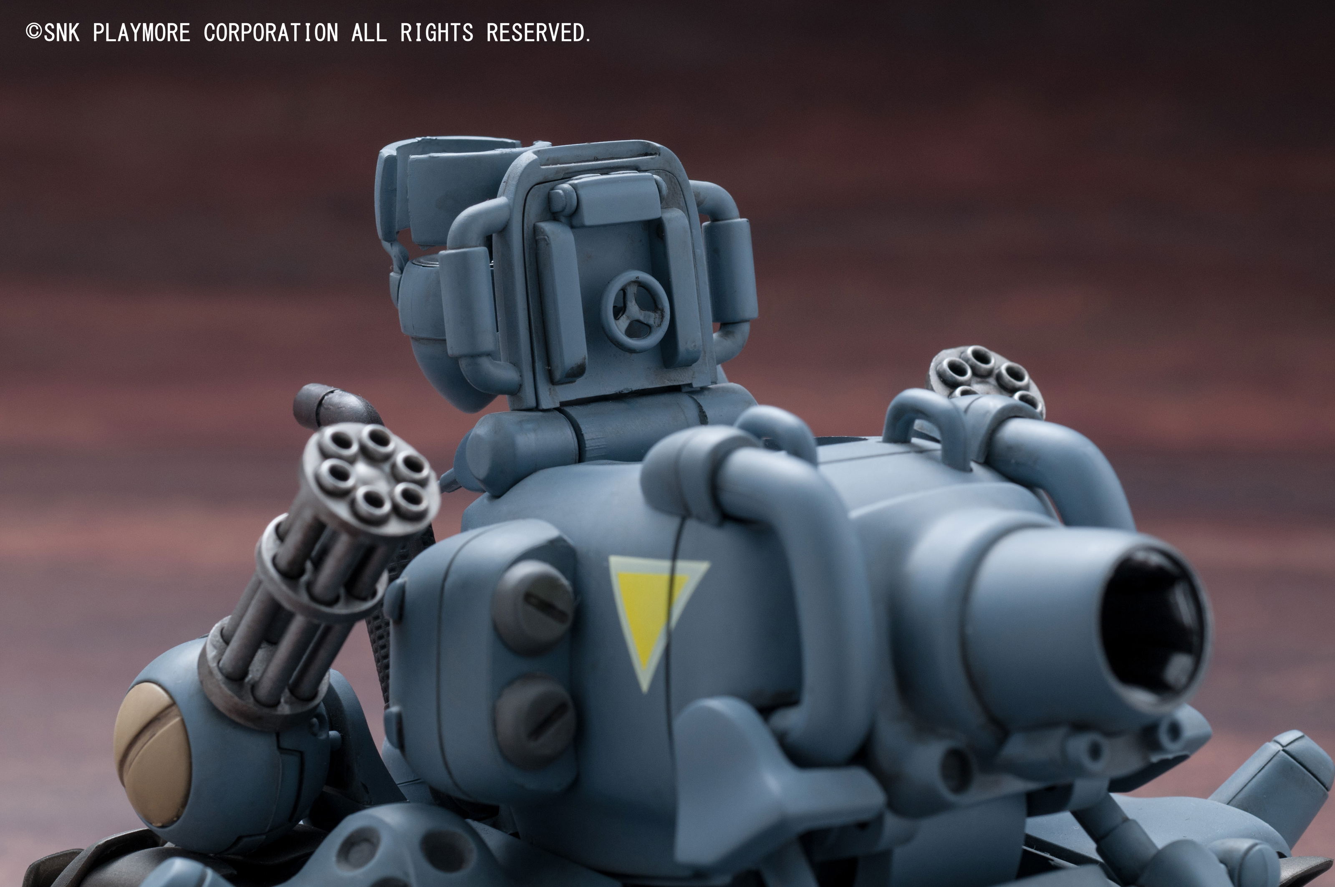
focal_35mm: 75
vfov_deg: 18.1
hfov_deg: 27.0
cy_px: 444
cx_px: 668
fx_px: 2778
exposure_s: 1/125
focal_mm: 50
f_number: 5.6
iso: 200
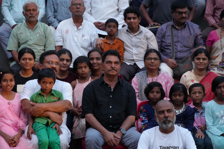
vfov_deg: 12.9
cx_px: 112
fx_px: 662
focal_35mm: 106
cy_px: 74
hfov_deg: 19.2
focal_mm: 71
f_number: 5.6
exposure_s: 1/15
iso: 6400
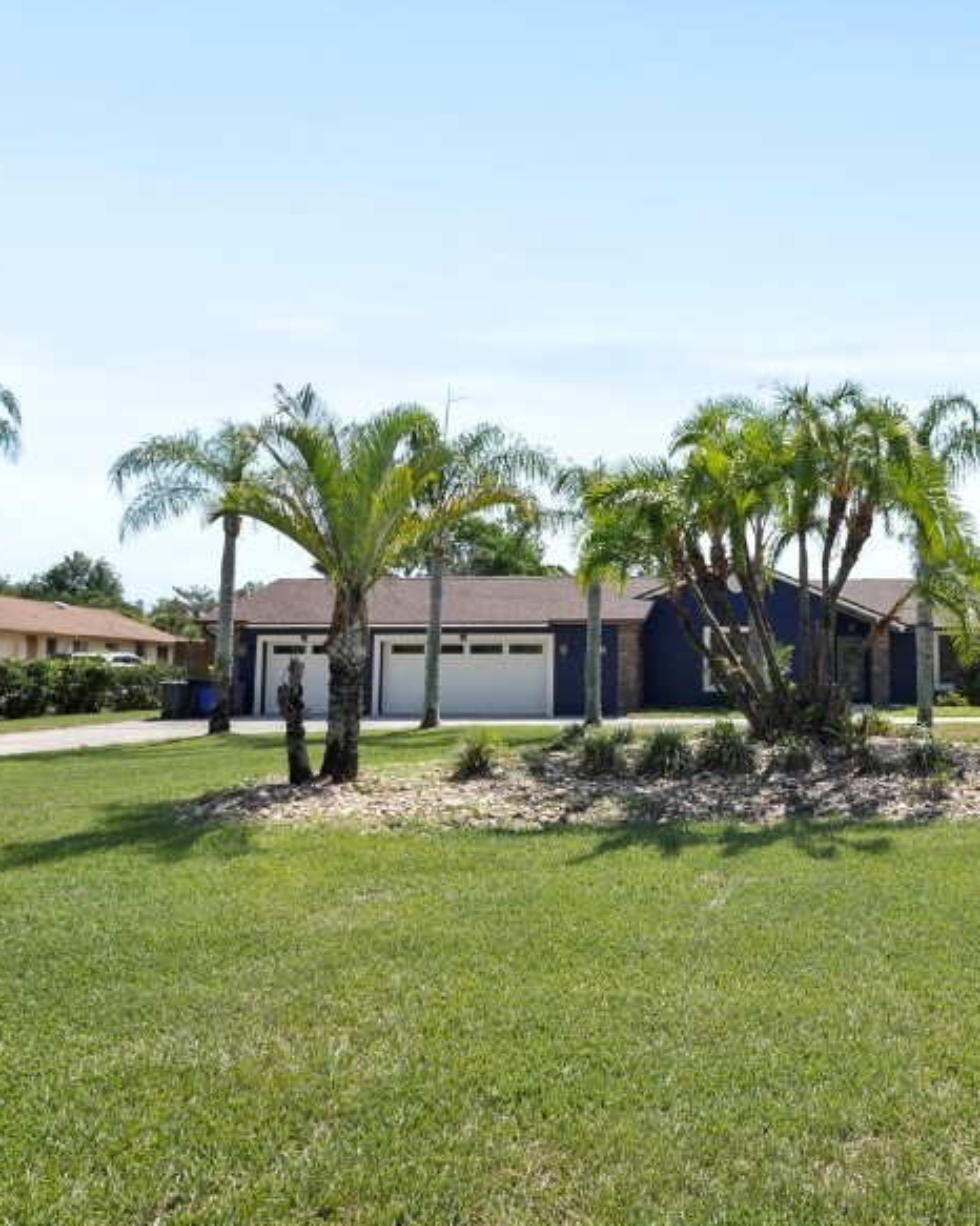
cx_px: 795
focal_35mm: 24
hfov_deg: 54.4
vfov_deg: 70.1
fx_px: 871
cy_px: 551
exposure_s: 1/500
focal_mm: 7
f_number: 9
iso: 200
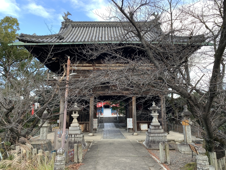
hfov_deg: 67.3
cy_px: 85
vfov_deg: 53.1
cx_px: 113
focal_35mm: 26
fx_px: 170
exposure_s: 1/124
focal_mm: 4.25
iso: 25
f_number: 1.8
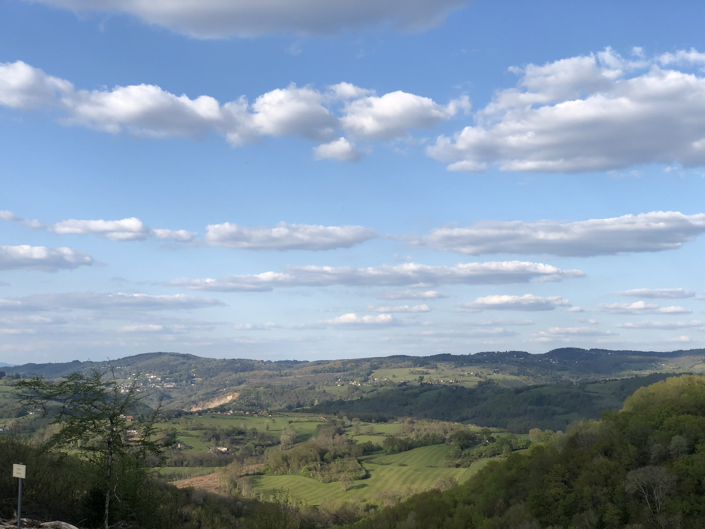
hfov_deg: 36.8
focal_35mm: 52
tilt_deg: +6.1
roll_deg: +0.5
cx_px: 352
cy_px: 264
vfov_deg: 28.0
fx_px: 1059
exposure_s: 1/1021
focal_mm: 6
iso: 16
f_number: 2.4
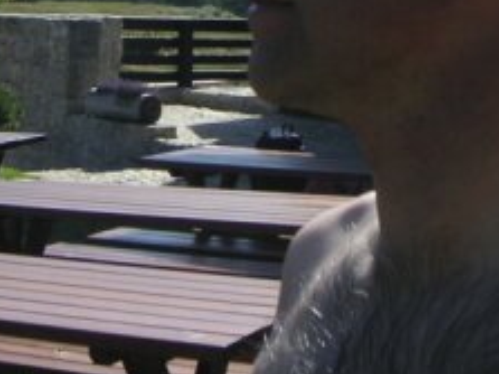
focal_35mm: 91
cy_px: -47
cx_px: 182
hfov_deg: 21.5
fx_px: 1311
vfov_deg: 15.7
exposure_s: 1/180
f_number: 6.7
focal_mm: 6
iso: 50
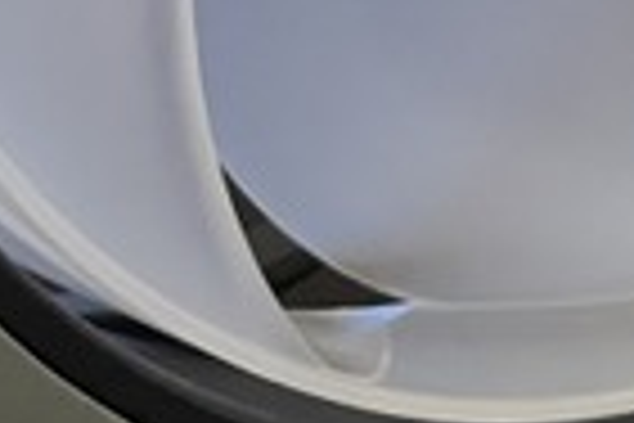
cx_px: 1601
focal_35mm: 277
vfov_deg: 4.9
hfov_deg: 7.0
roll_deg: -0.9
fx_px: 4878
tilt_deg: -13.8
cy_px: -99
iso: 640
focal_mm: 6
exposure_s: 1/40
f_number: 2
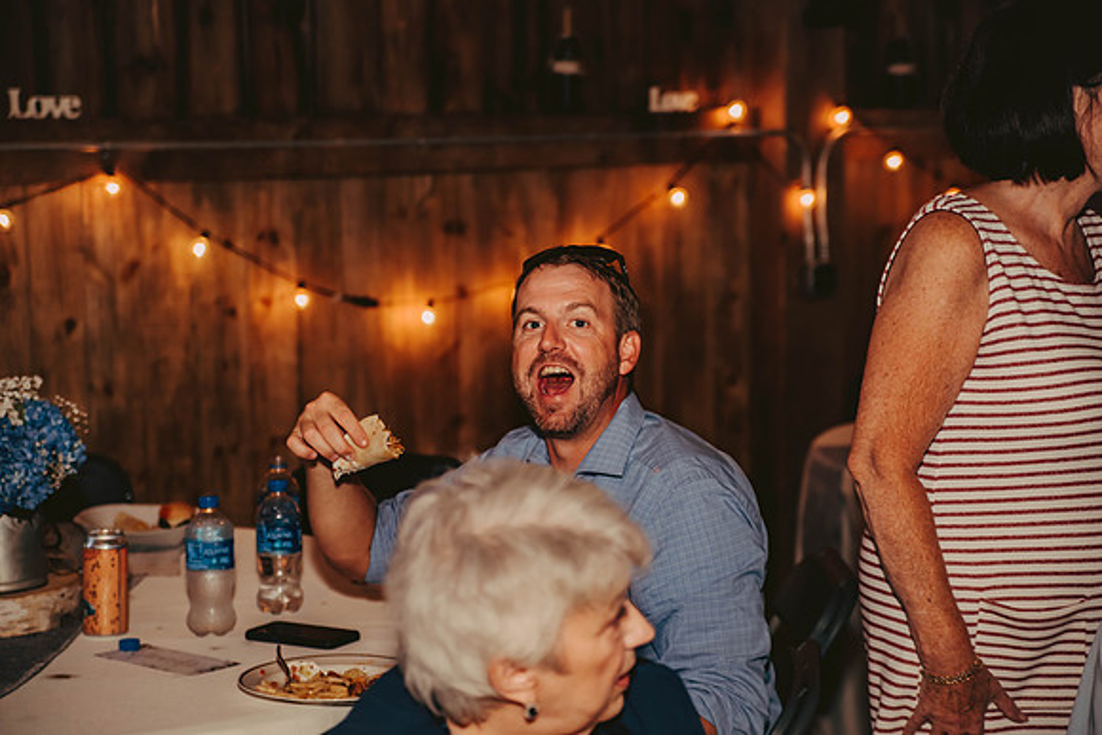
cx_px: 551
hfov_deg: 27.0
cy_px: 368
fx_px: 2296
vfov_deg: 18.2
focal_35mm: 75
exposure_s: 1/200
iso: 800
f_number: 2.8
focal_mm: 75
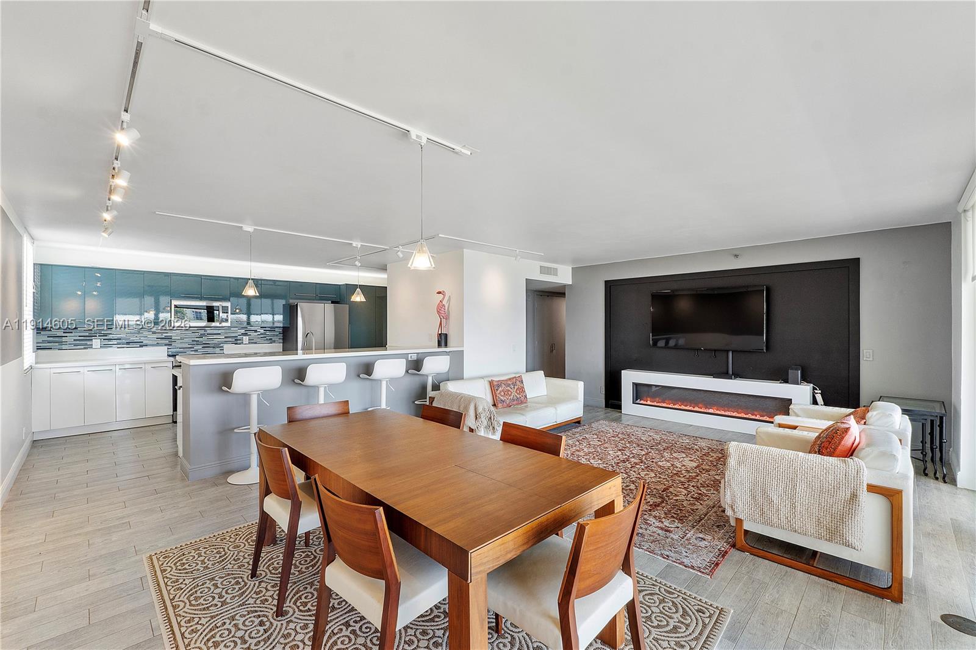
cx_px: 488
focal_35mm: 15
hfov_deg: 100.4
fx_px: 407
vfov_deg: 77.3
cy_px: 325
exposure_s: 1/8
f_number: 11
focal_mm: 10
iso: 160
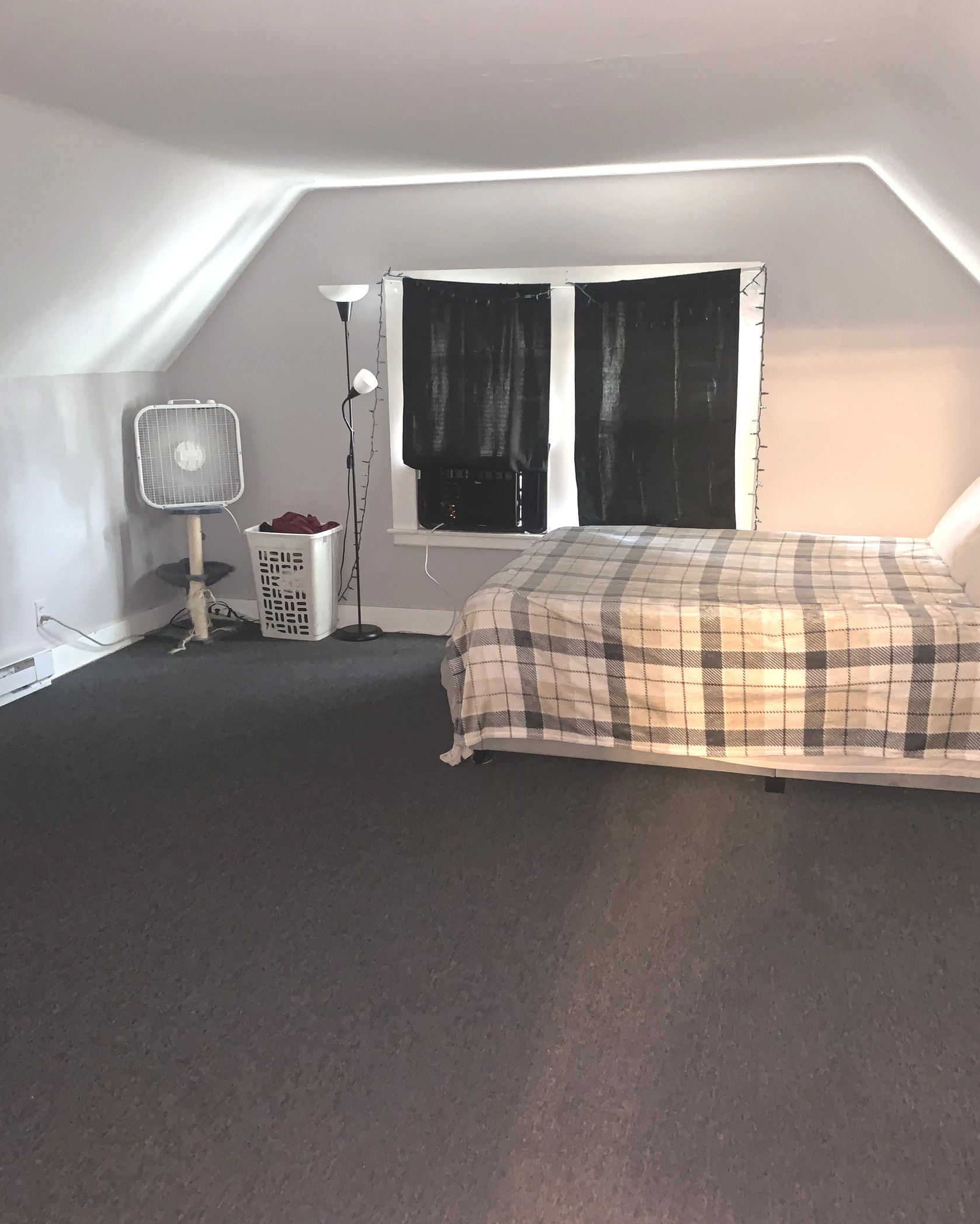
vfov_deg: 62.2
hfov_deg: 51.5
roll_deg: +0.8
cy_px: 608
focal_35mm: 28
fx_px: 1015
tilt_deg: -13.5
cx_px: 496
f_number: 1.8
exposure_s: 1/4
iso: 400
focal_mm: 4.25
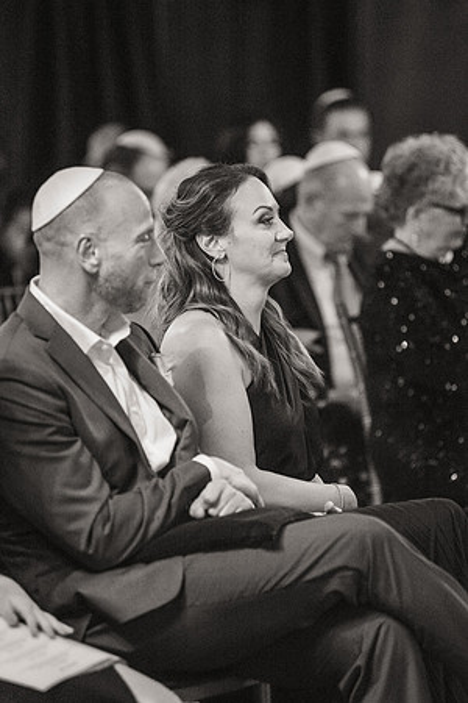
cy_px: 352
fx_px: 3900
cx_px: 234
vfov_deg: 10.3
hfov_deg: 6.9
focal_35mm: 200
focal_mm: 200
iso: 12800
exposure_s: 1/160
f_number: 3.2
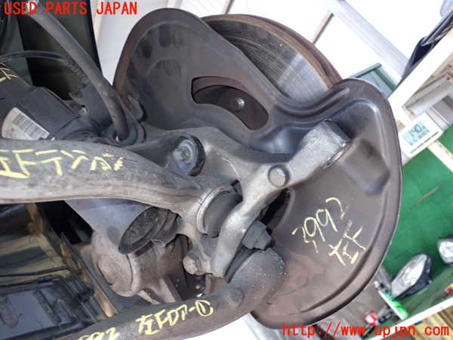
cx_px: 226
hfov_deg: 51.4
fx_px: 471
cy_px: 170
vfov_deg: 39.7
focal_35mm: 36
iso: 400
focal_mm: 6.37
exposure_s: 1/125
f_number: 2.5
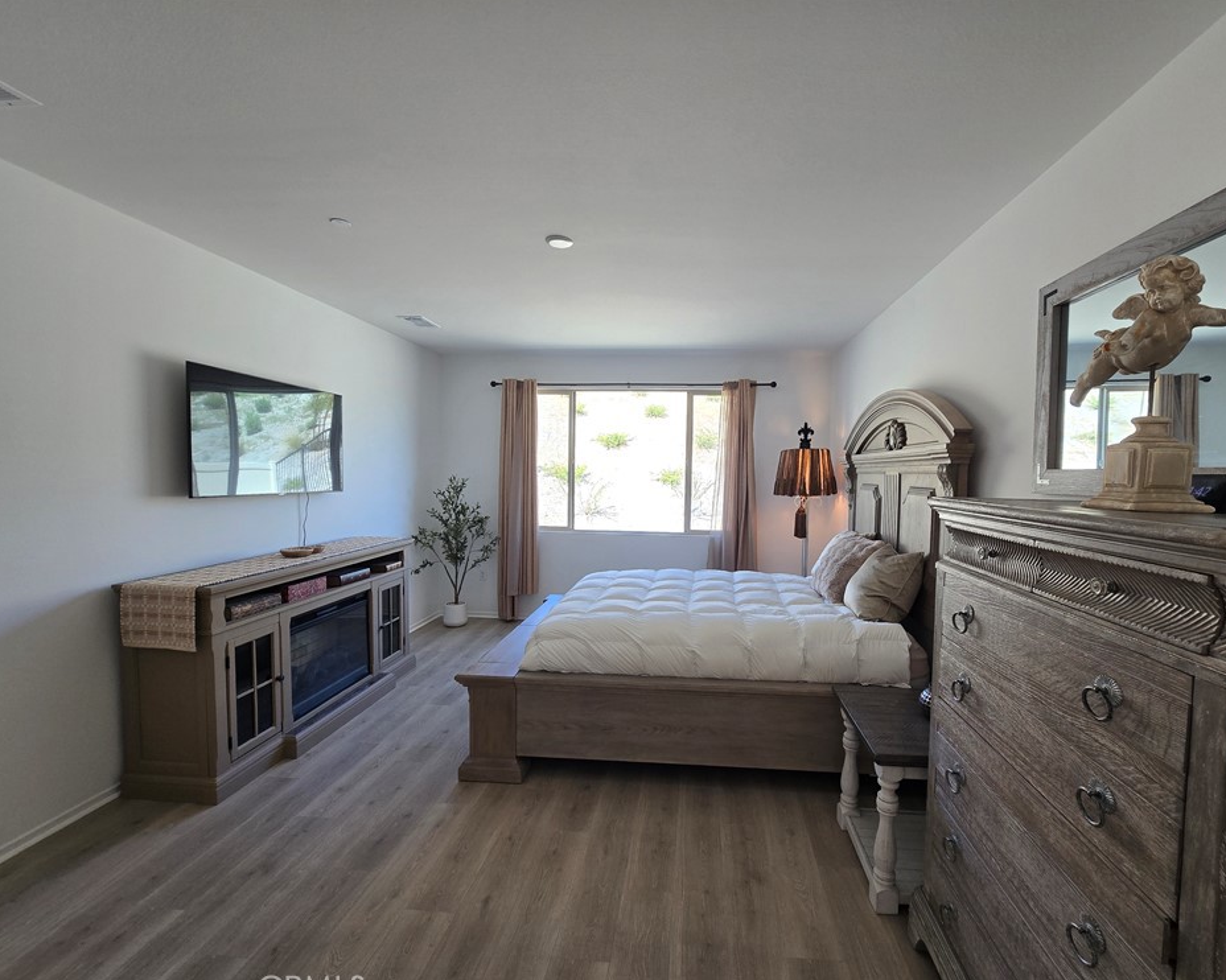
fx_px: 508
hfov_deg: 100.6
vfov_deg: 88.0
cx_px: 649
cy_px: 499
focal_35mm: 14
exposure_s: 1/60
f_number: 2.2
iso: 50
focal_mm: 2.2
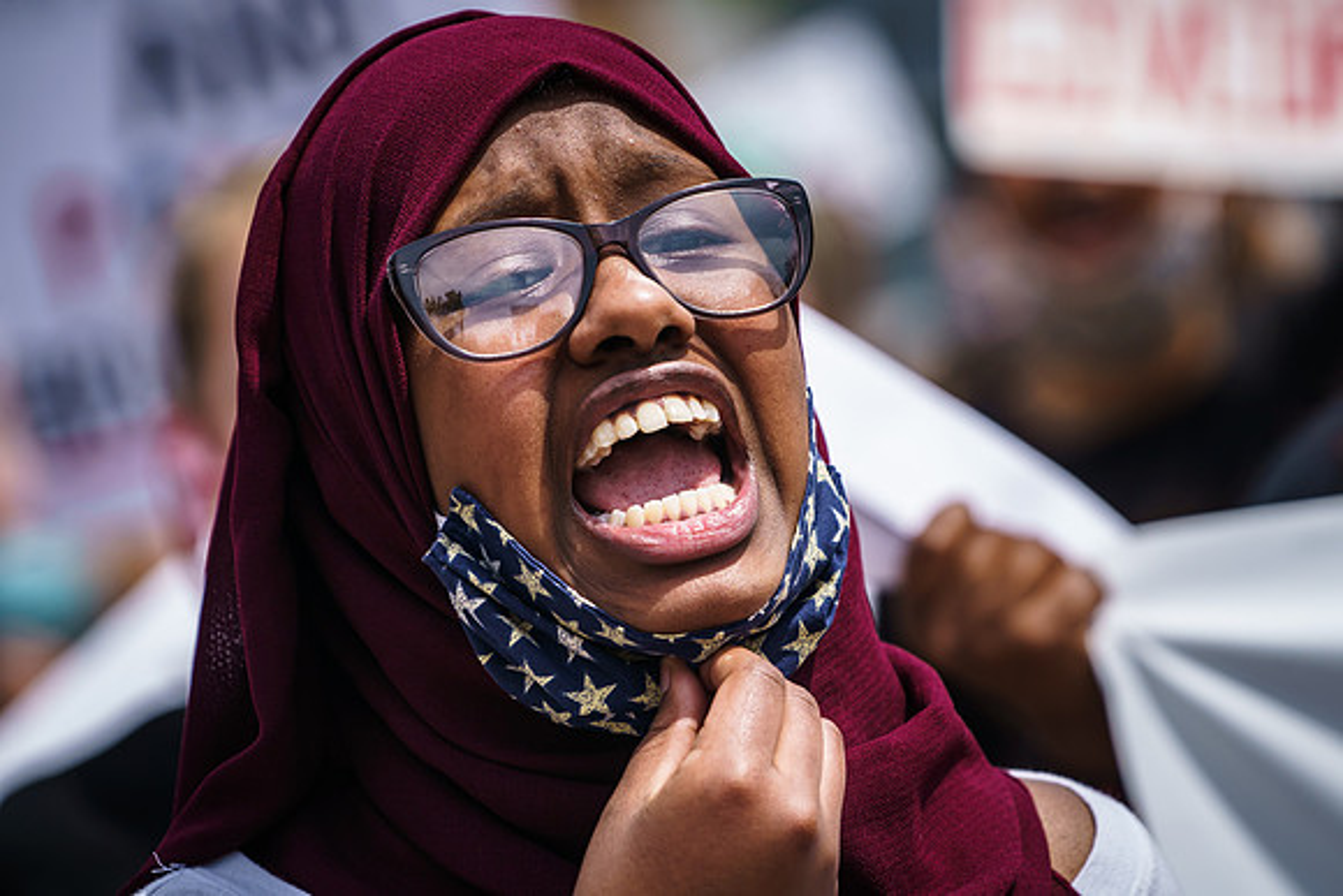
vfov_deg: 5.5
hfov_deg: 8.2
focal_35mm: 250
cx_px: 642
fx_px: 9341
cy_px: 335
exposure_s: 1/1600
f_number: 5
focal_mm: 200
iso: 320
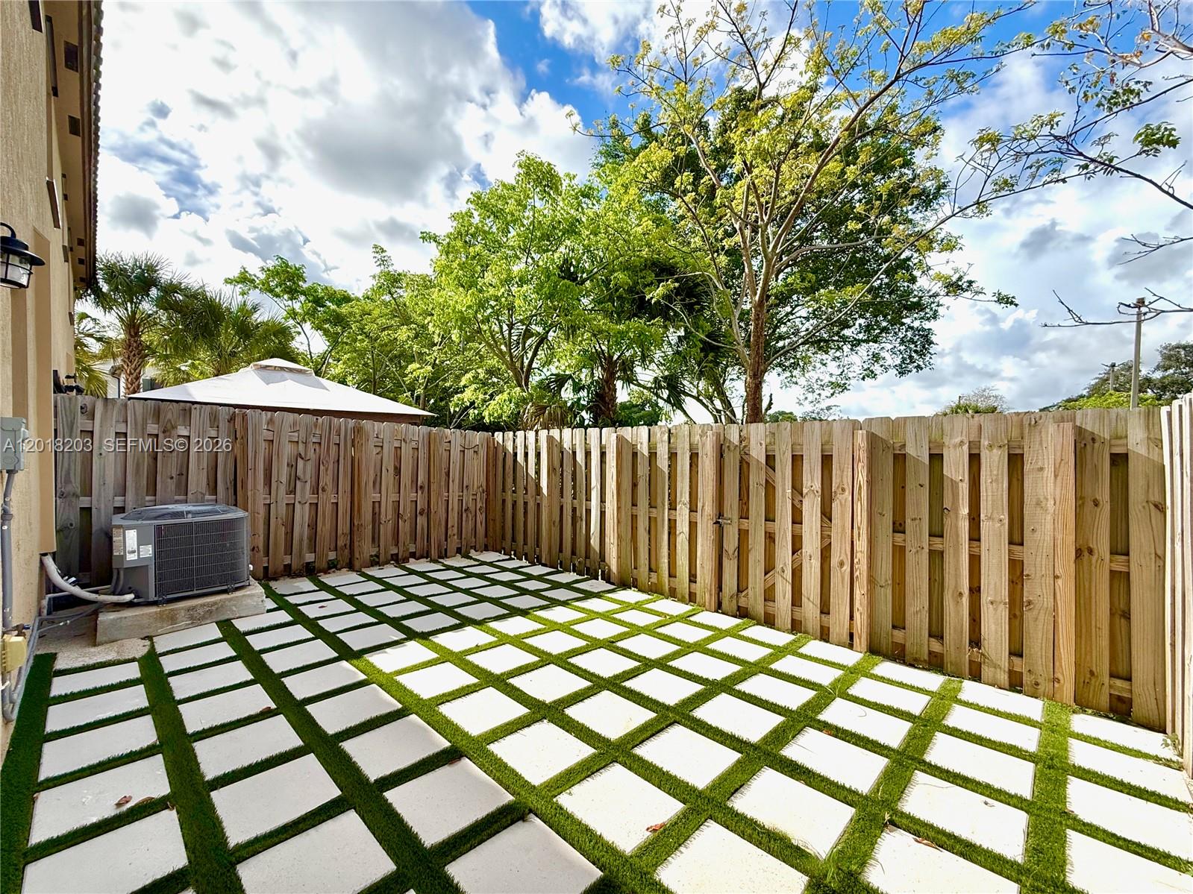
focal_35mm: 14
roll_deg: +0.0
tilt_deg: -0.2
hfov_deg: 102.1
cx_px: 596
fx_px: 482
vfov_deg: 85.7
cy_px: 447
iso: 64
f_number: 2.2
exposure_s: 1/1497
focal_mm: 2.22
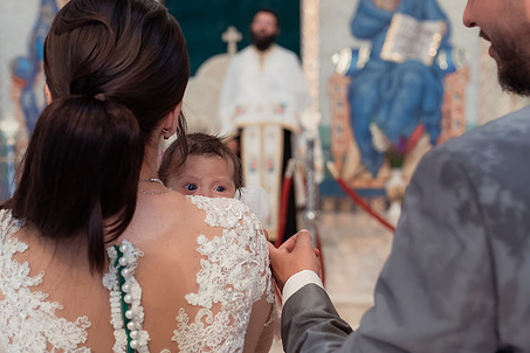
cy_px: 188
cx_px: 211
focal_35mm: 50
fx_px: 736
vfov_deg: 27.0
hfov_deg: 39.4
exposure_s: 1/250
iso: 1600
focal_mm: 35
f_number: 2.8
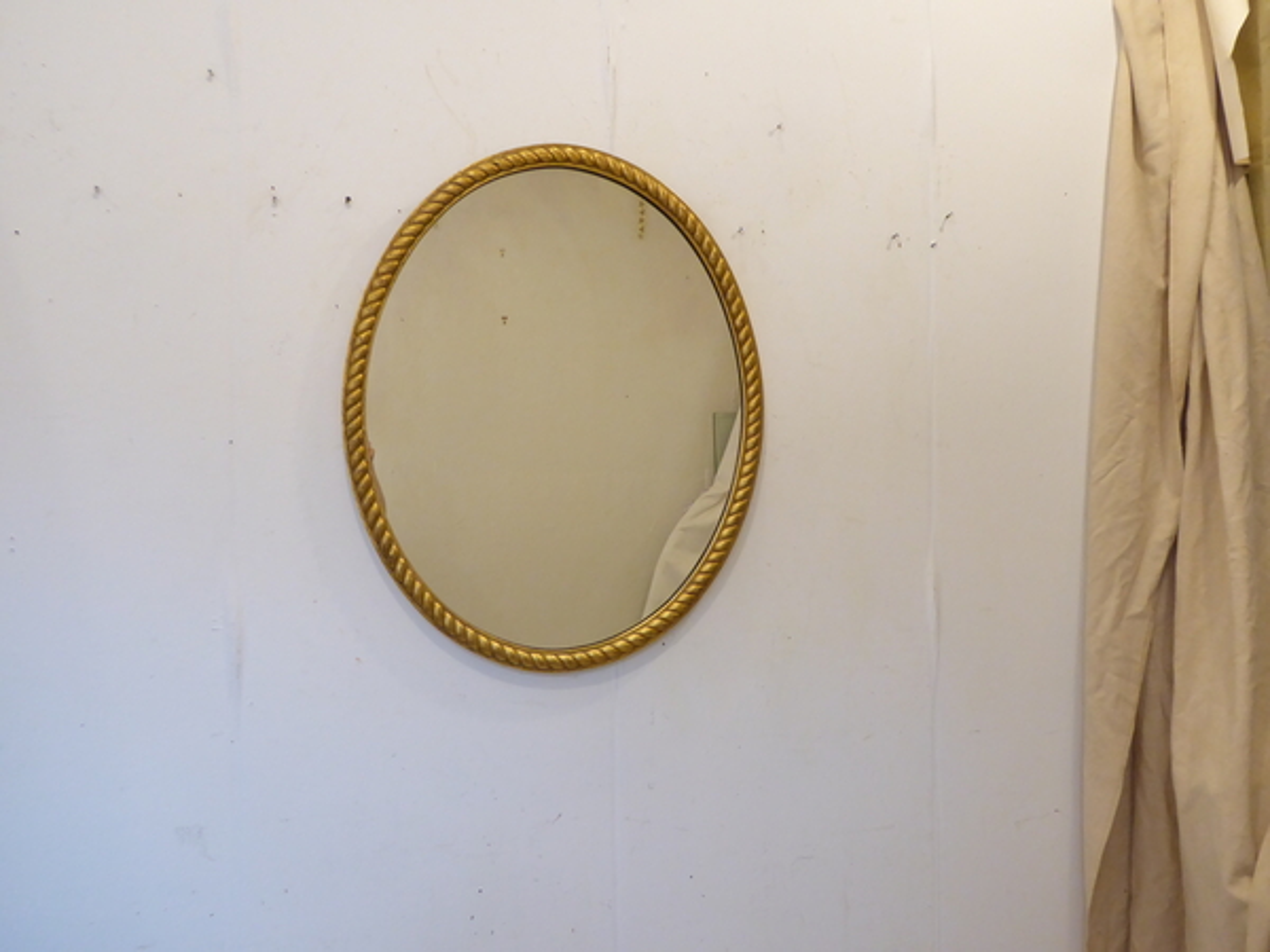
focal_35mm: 29
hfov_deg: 61.7
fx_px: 1064
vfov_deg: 48.2
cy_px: 476
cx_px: 635
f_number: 3.5
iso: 400
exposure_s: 1/40
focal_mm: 5
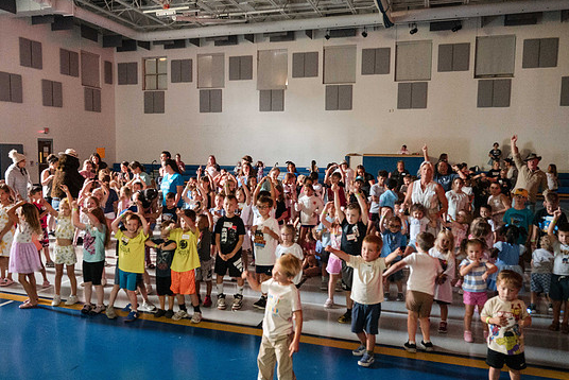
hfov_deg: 63.5
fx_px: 459
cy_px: 195
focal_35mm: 29
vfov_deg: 45.0
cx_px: 262
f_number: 4
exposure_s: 1/60
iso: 16000
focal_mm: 25
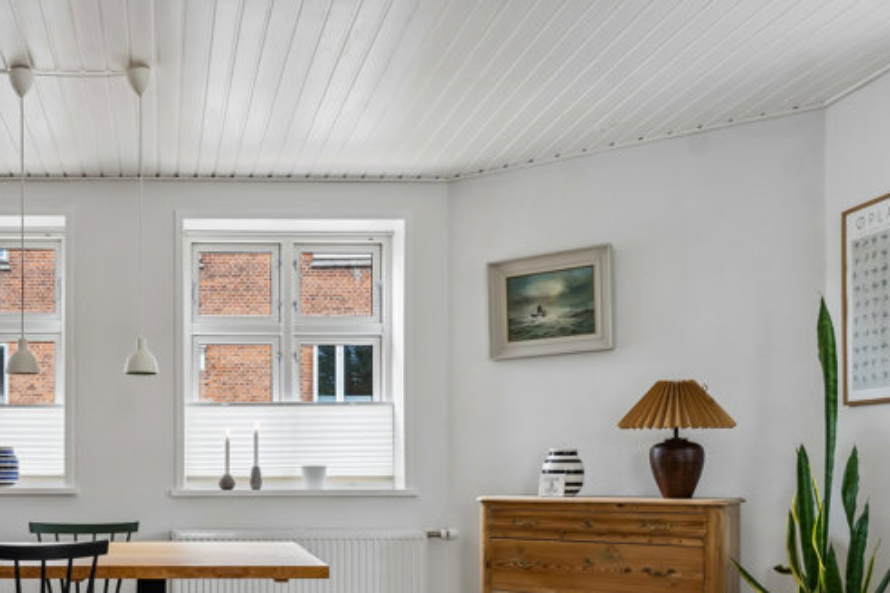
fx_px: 964
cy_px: 478
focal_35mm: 39
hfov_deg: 46.9
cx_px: 175
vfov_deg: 33.2
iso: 200
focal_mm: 16
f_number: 8
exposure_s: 1/2
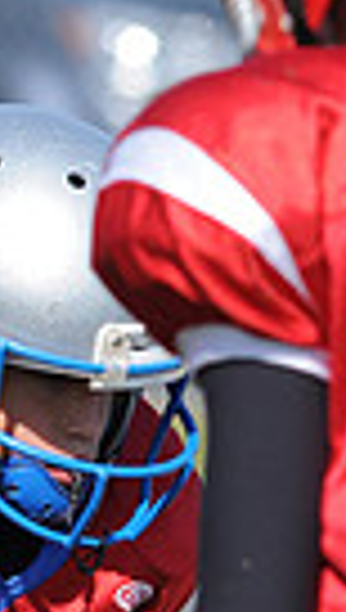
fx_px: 32476
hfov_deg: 0.6
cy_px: 994
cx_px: -151
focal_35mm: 2001
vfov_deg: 1.1
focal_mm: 300
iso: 200
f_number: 8
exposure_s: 1/500
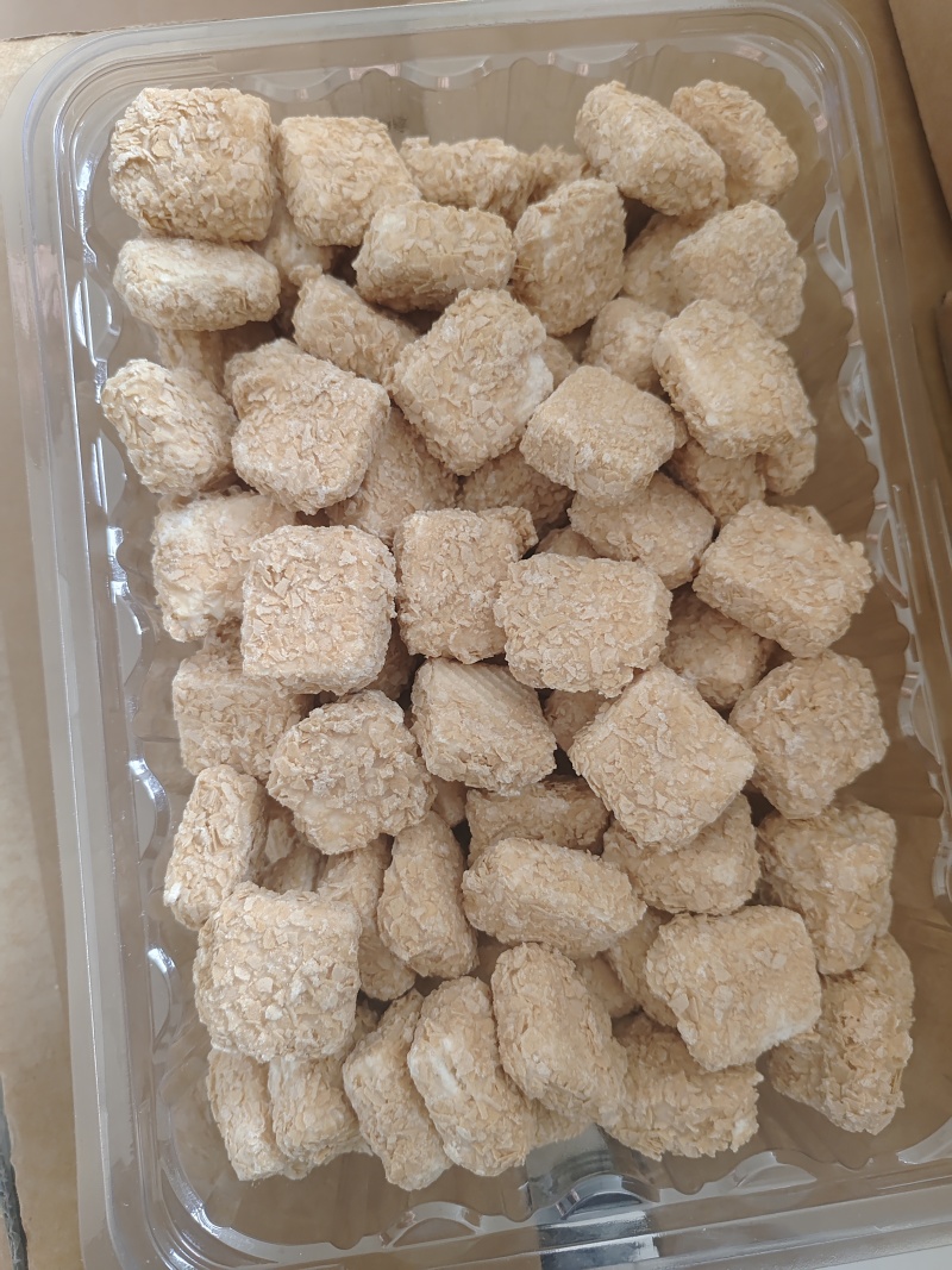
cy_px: 635
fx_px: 844
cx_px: 476
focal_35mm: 23
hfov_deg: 58.9
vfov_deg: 73.9
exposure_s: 1/100
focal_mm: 5.56
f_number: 1.88
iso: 677
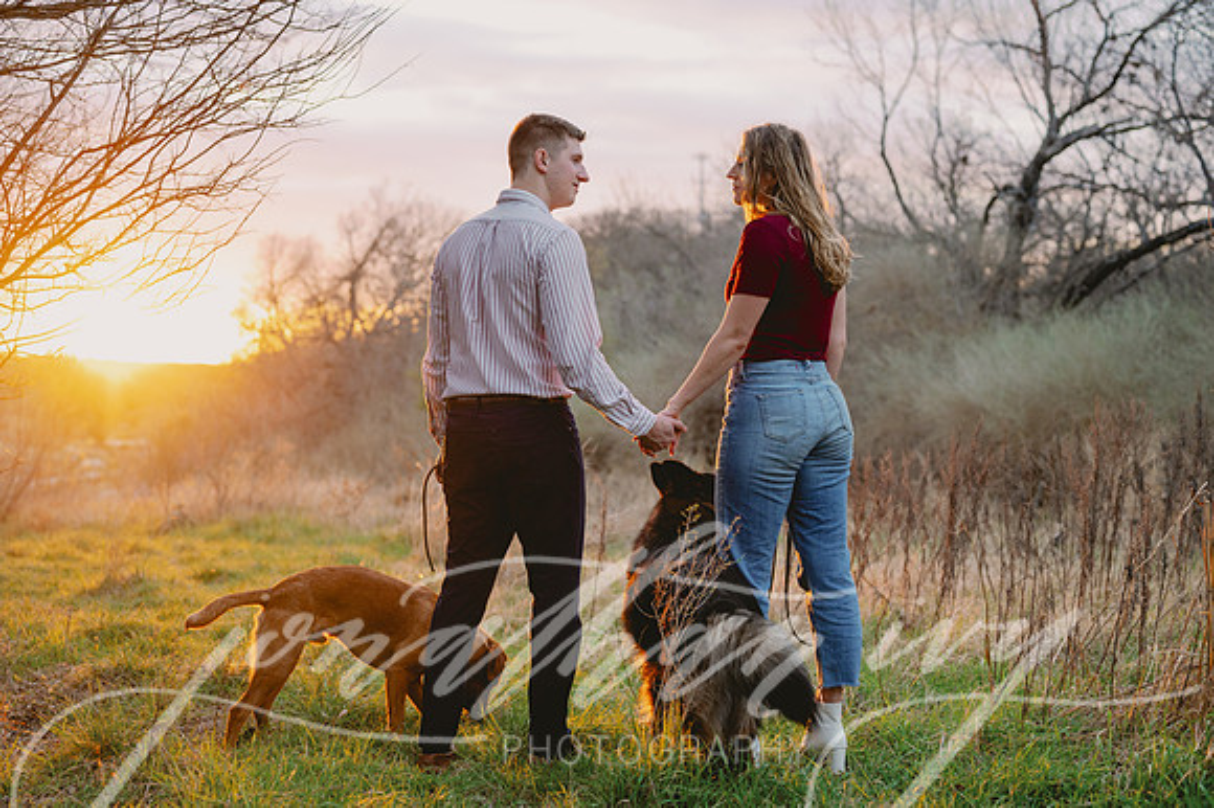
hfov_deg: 38.4
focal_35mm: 52
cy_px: 390
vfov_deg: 26.1
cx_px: 586
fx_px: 1744
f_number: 2.8
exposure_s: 1/640
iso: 800
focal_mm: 50
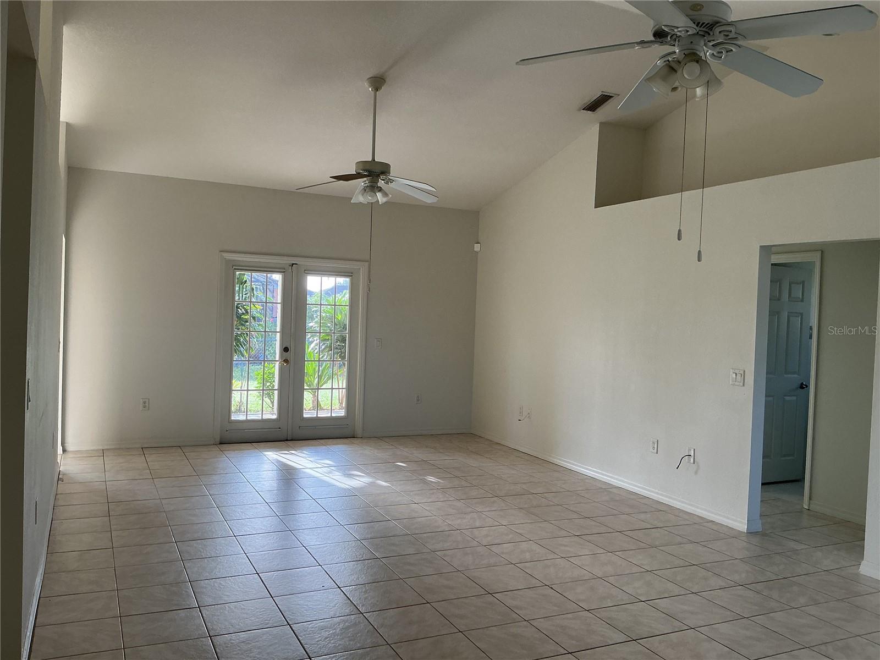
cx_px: 440
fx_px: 737
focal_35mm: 29
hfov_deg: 61.7
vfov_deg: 48.2
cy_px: 330
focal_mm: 3
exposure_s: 1/120
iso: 50
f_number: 1.8
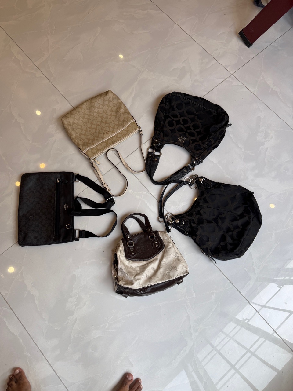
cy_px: 196
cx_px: 146
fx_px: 271
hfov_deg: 56.8
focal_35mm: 24
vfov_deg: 71.6
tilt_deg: -74.1
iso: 80
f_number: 1.78
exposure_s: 1/383
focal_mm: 6.76
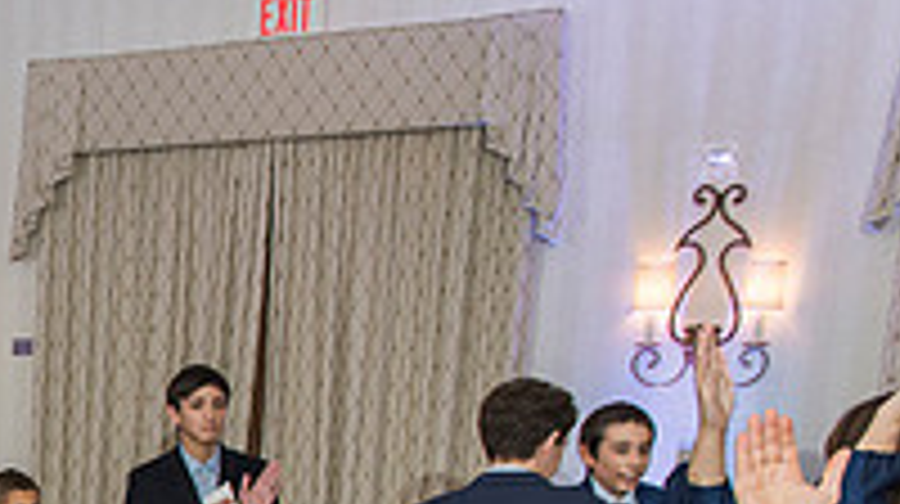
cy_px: 713
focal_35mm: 73
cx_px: -378
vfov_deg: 15.4
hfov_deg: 24.0
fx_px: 1740
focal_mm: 24
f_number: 4
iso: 1000
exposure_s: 1/100
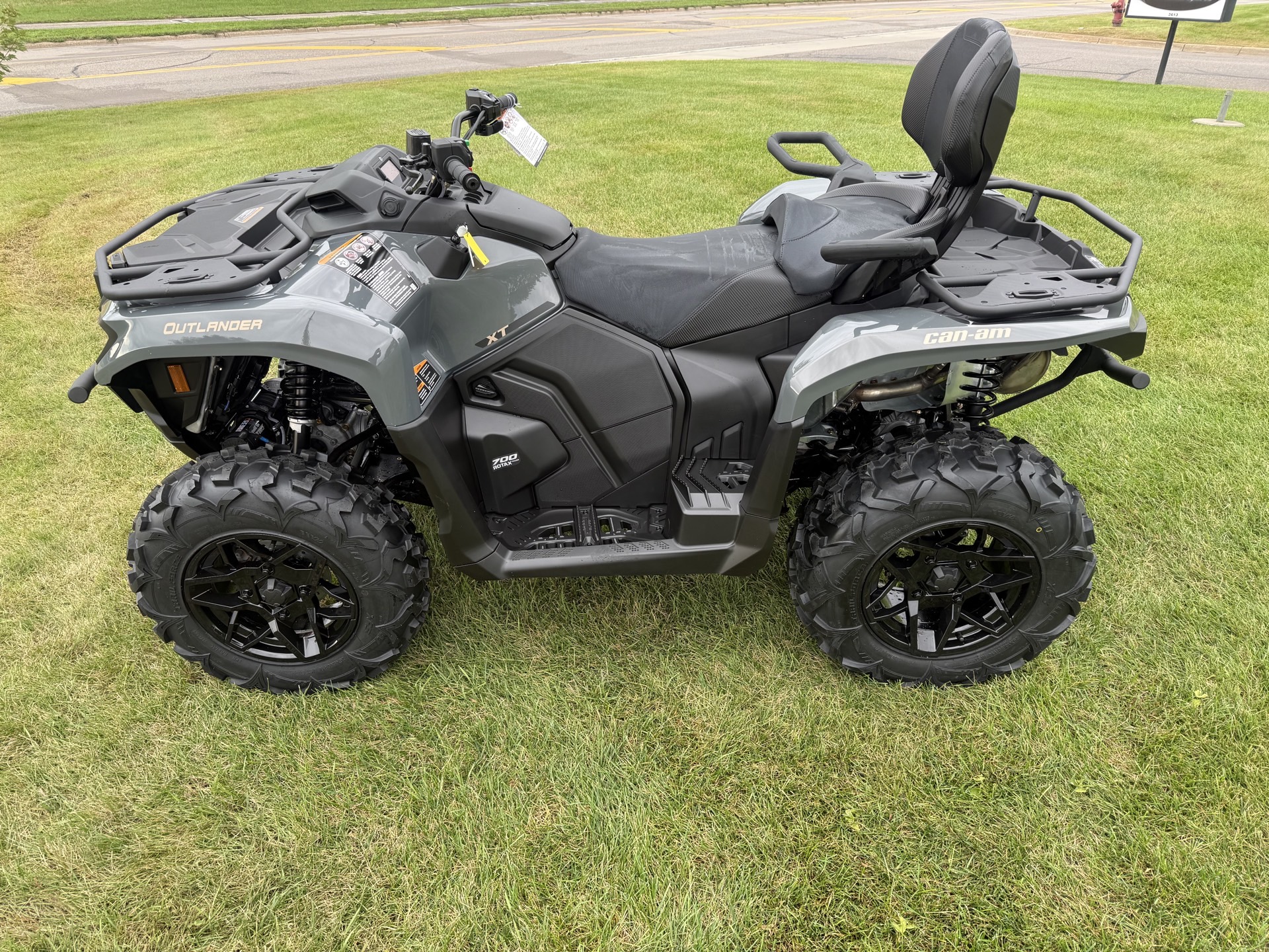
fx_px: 880
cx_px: 634
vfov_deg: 56.8
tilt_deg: -29.4
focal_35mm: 24
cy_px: 476
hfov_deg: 71.6
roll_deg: +0.0
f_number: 1.78
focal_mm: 6.76
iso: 64
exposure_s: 1/246
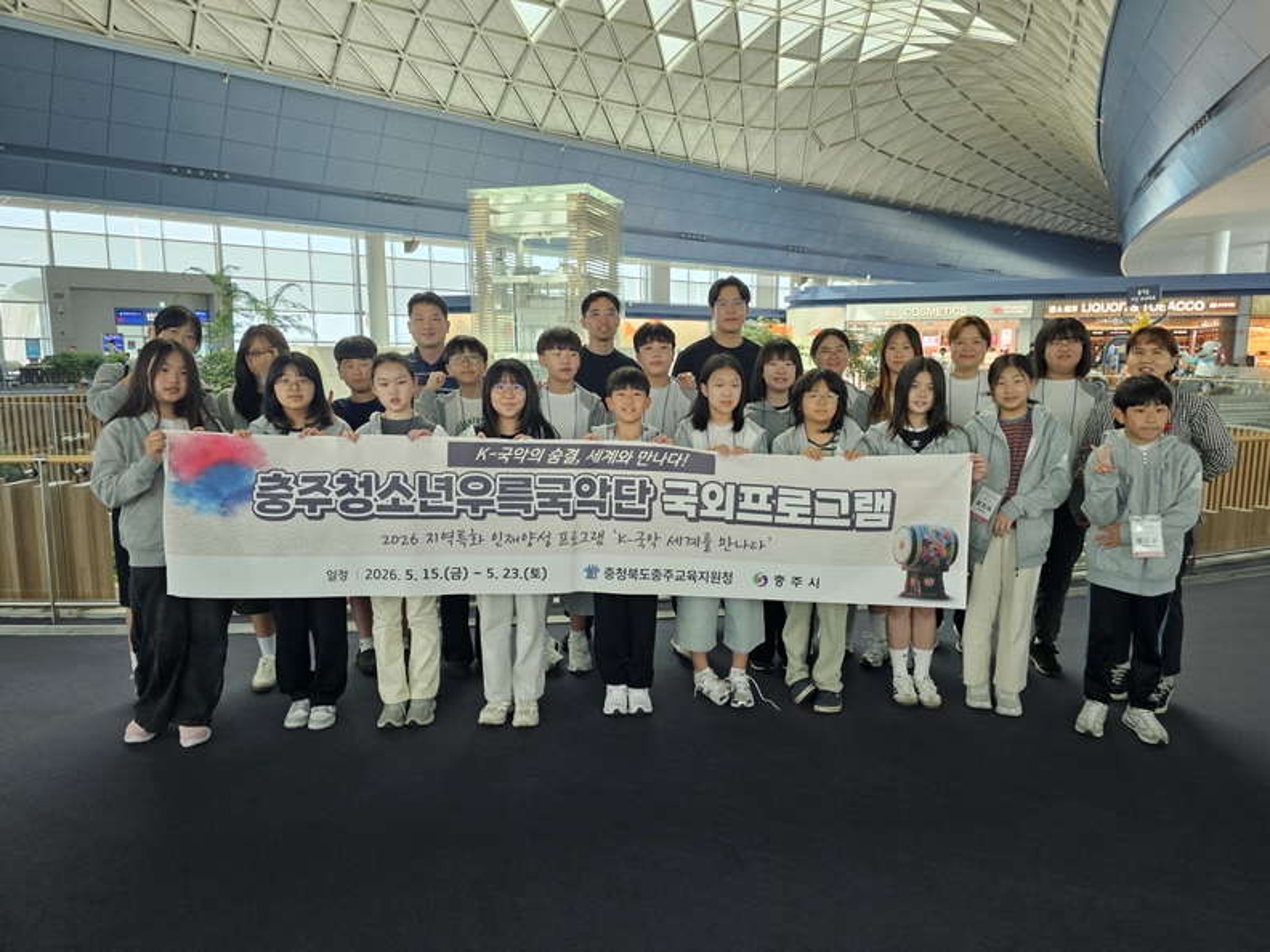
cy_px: 476
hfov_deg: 73.9
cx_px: 635
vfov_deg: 58.9
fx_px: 844
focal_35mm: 23
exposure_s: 1/180
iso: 160
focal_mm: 6.3
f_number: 1.7
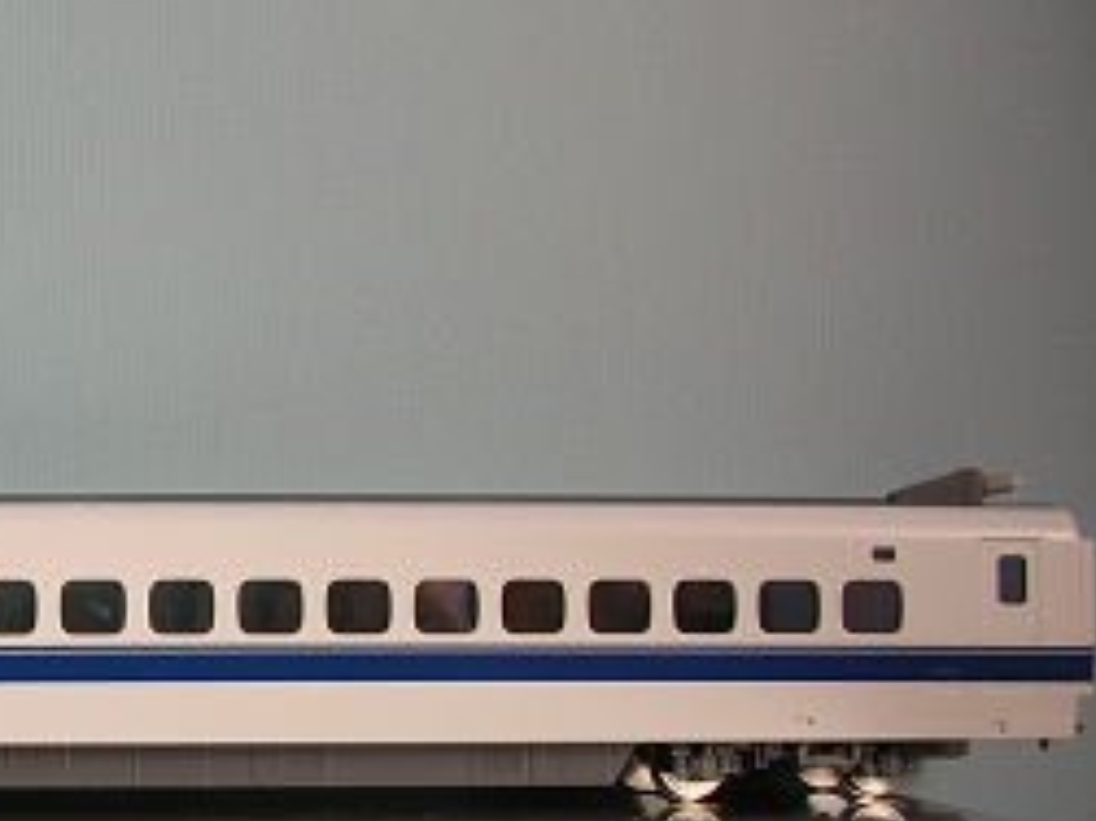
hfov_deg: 27.7
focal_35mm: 67
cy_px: 646
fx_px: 2120
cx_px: 74
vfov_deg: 21.7
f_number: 2.8
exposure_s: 1/9.1
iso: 50
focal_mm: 5.8
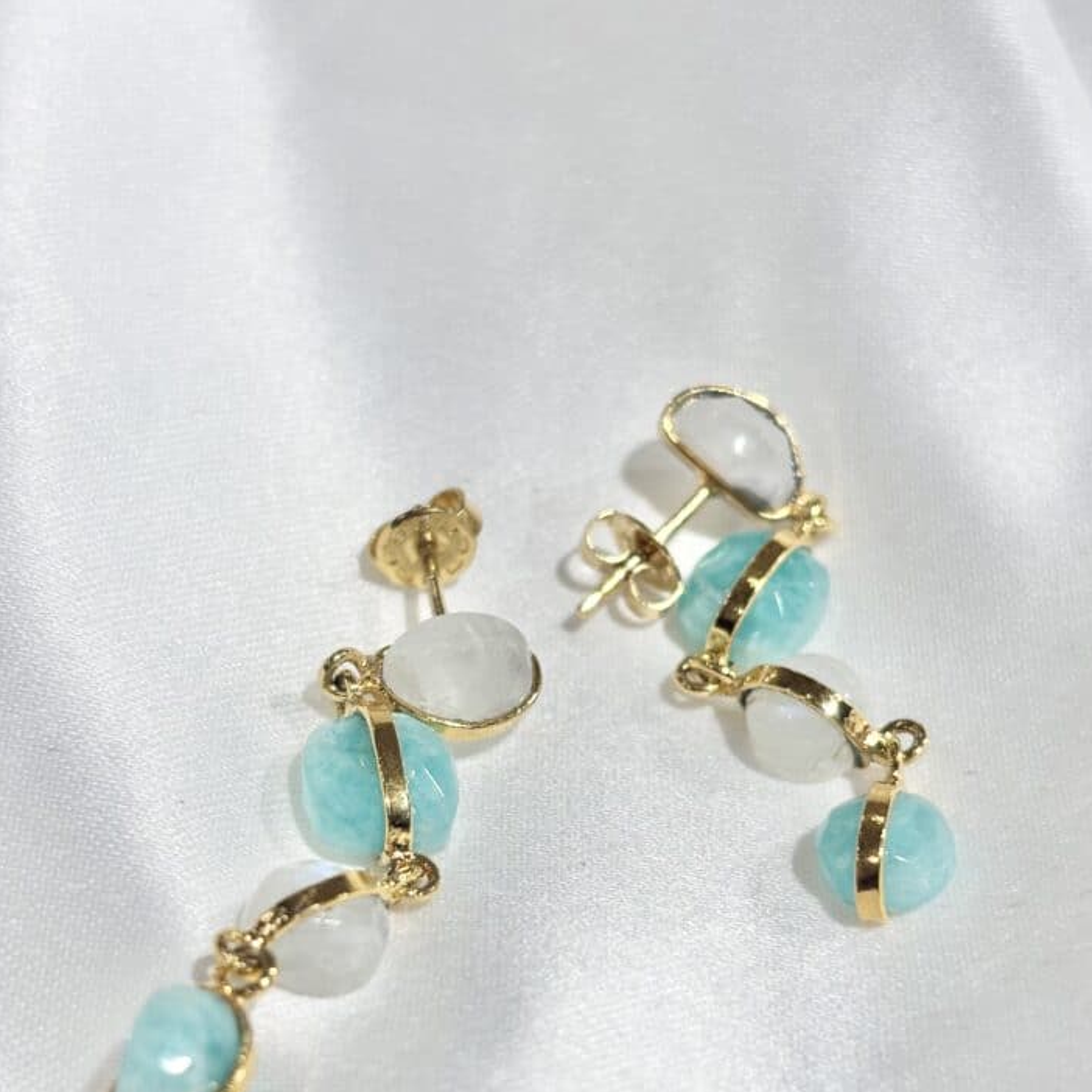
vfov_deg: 25.6
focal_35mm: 67
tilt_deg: -42.0
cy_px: 744
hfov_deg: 25.7
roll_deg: +5.6
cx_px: 582
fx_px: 2391
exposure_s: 1/351
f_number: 1.6
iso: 32
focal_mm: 5.96
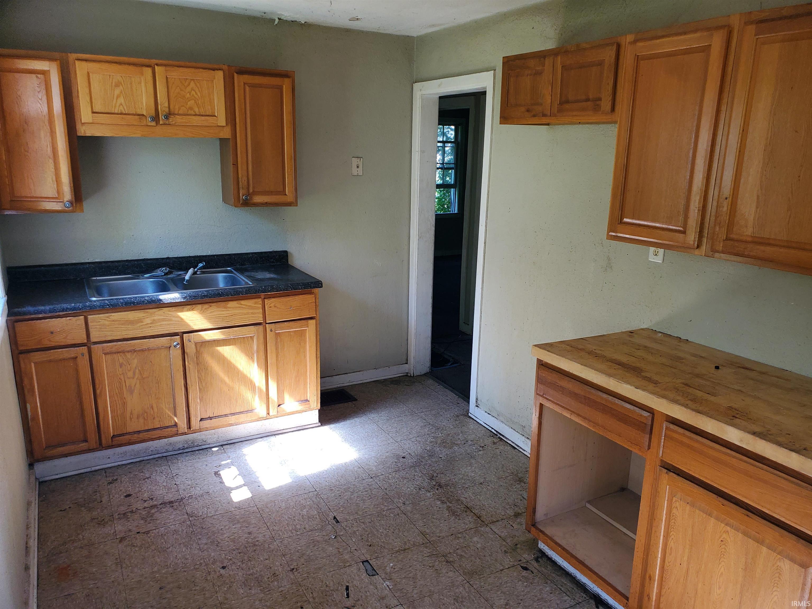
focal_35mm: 26
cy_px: 304
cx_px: 406
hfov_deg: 67.3
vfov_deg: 53.1
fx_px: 610
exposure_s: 1/120
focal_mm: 4.3
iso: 160
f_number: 2.4
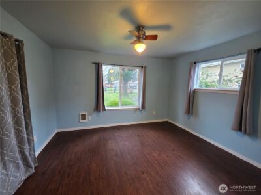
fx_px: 98
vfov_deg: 89.9
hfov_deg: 106.2
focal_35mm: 13
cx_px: 130
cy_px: 98
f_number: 1.9
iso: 400
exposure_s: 1/60
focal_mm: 2.2
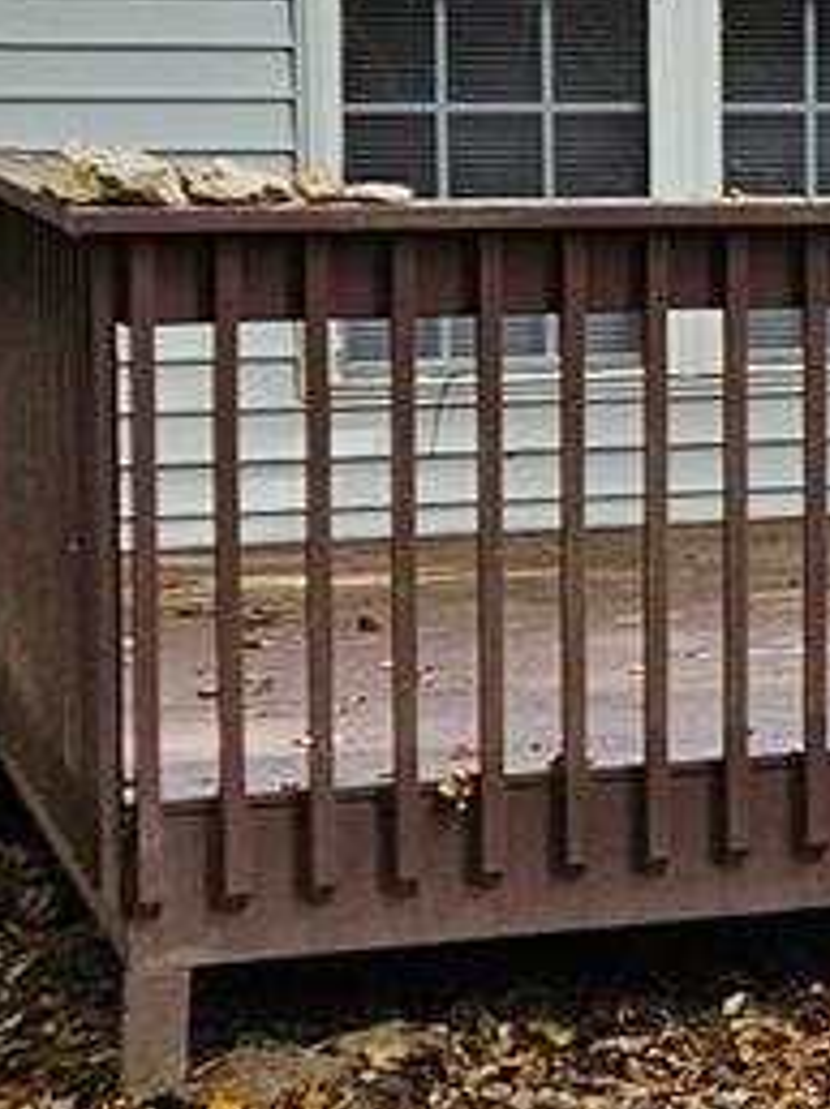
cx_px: 2021
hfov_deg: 9.5
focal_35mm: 137
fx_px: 4387
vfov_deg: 14.4
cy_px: 318
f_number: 1.8
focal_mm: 5.4
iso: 25
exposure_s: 1/162
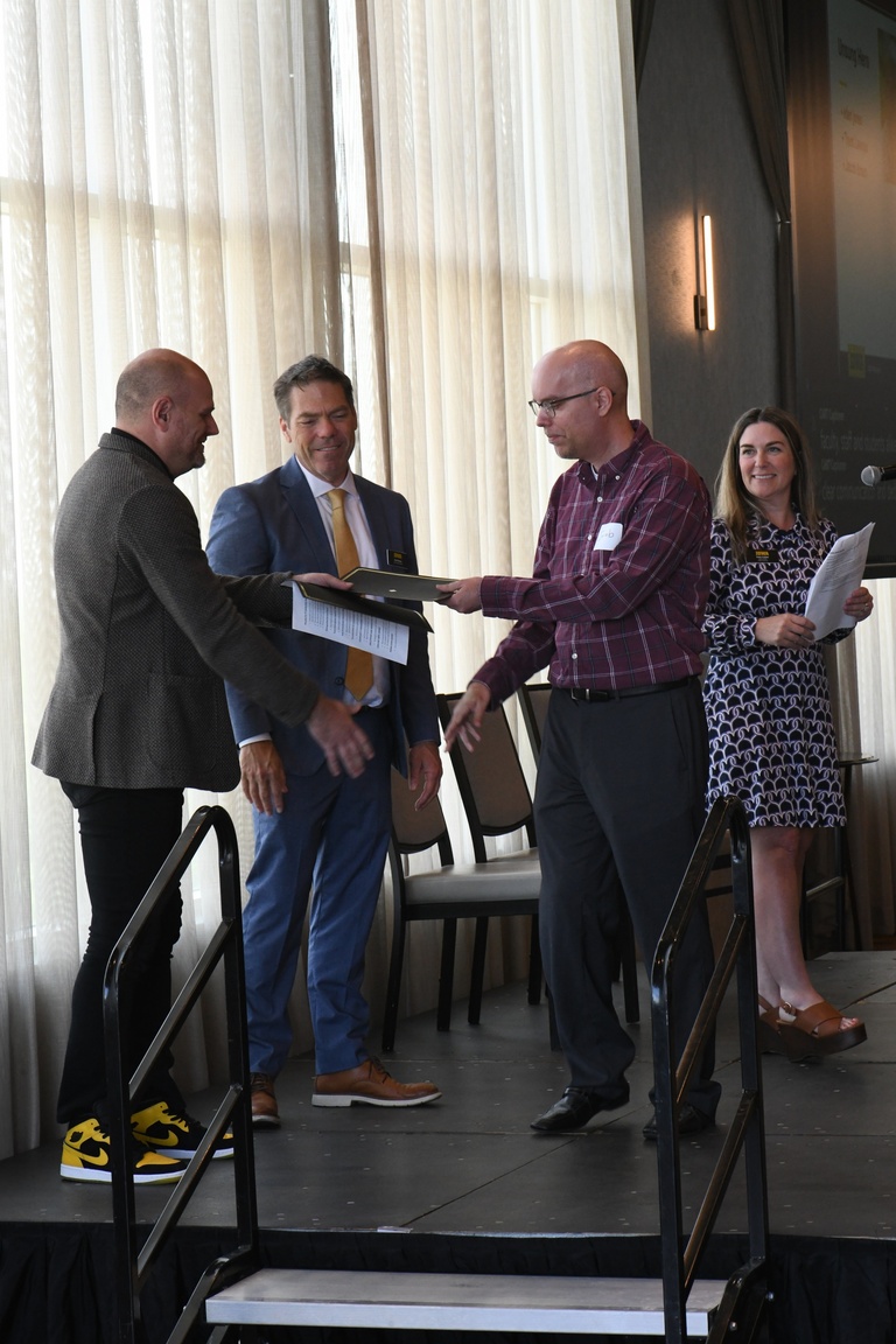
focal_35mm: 105
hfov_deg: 13.0
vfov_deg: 19.5
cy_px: 672
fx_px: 3920
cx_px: 448
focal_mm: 105
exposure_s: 1/100
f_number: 20
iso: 4000
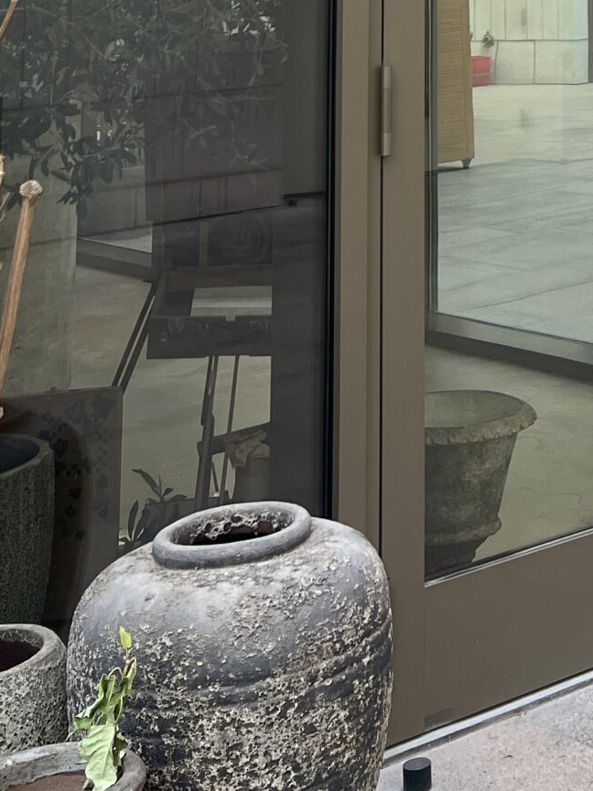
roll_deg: +2.3
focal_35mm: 77
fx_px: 1759
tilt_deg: +11.7
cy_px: -379
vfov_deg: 21.5
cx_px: 760
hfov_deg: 17.9
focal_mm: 5.7
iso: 50
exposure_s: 1/367
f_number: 1.5
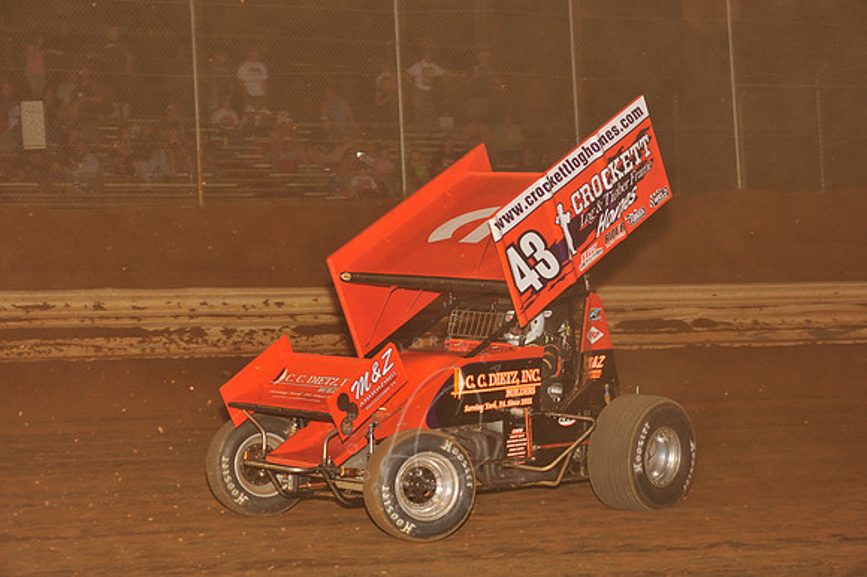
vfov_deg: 14.8
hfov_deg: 22.2
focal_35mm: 92
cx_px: 434
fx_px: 2214
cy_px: 288
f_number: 6.3
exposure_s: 1/250
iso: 1000
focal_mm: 92
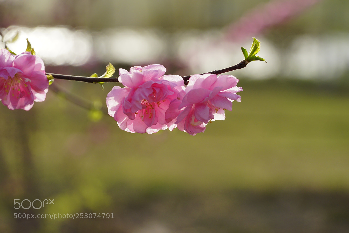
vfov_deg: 15.2
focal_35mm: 90
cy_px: 116
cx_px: 174
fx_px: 872
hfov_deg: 22.6
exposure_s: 1/500
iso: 640
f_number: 8
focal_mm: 90
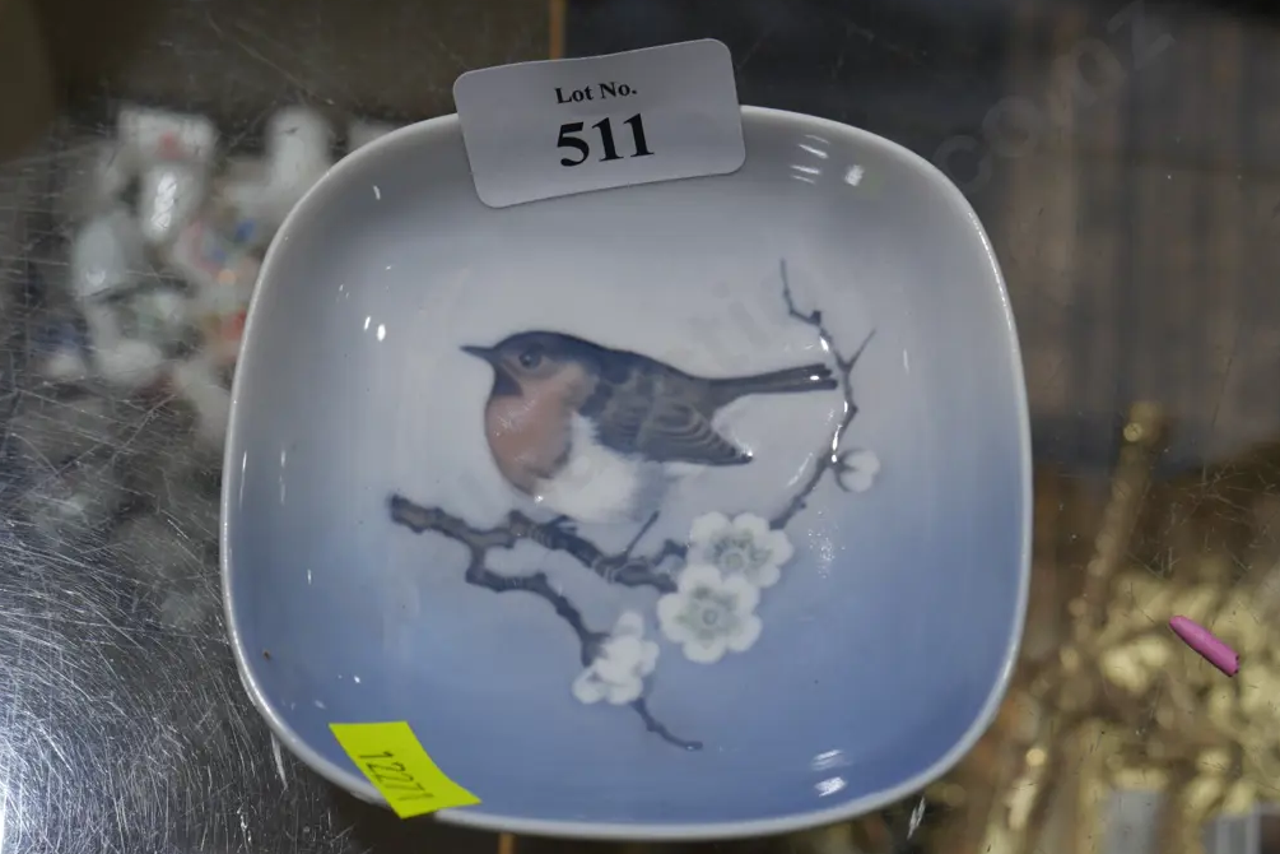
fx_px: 1884
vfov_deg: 25.5
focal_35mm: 53
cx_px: 636
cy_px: 410
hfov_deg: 37.5
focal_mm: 25
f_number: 5.3
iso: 200
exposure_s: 1/80
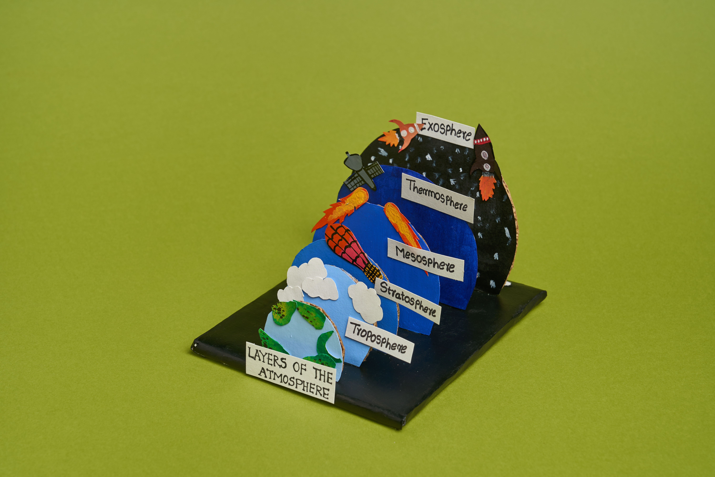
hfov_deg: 28.8
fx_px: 1390
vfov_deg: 19.5
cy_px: 238
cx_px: 358
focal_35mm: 70
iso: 160
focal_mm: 70
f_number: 10
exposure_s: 1/100
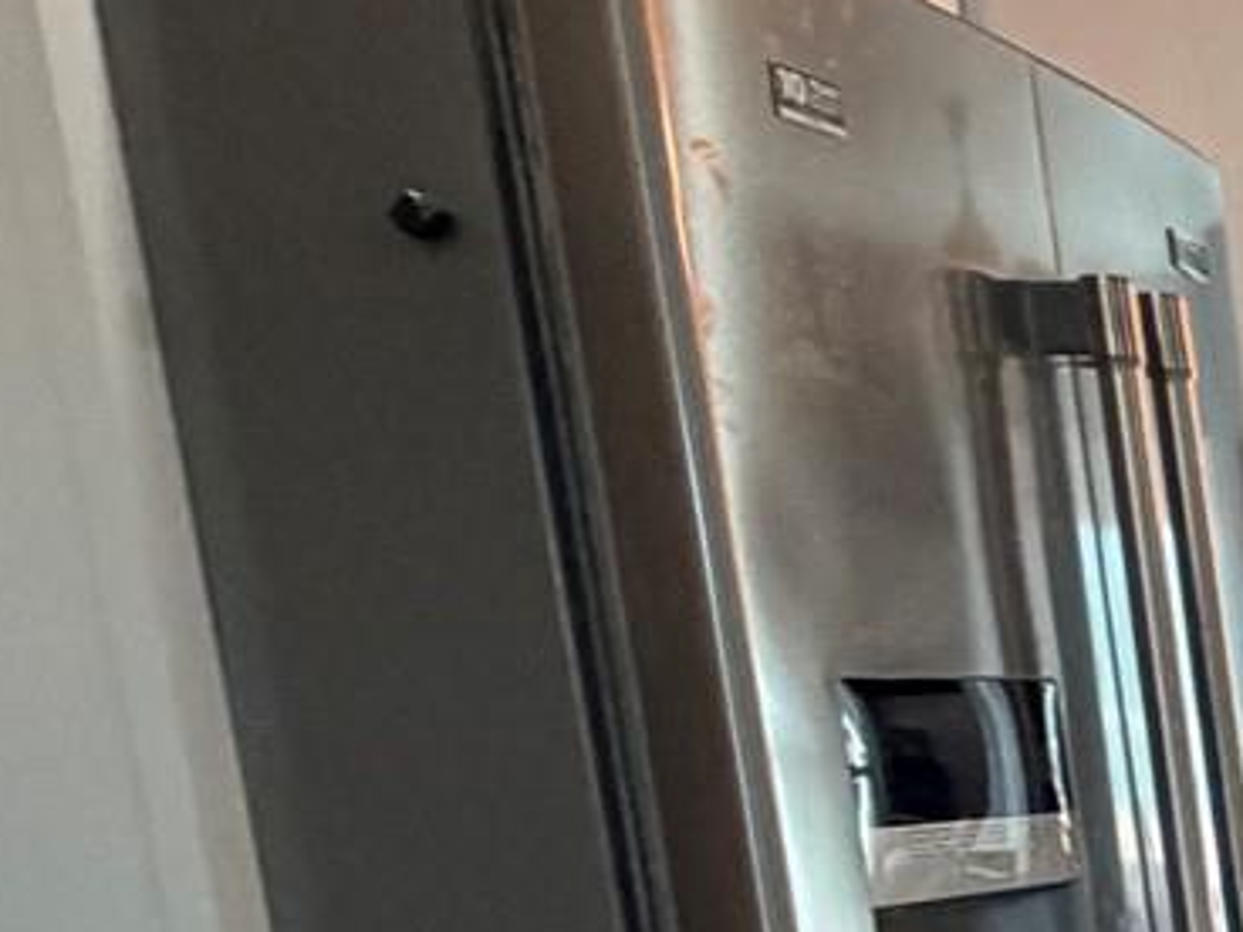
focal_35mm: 78
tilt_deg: -9.5
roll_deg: +0.6
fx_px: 2801
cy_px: 1162
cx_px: 3111
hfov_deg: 14.3
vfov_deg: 17.8
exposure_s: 1/120
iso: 250
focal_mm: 2.22
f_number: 2.2
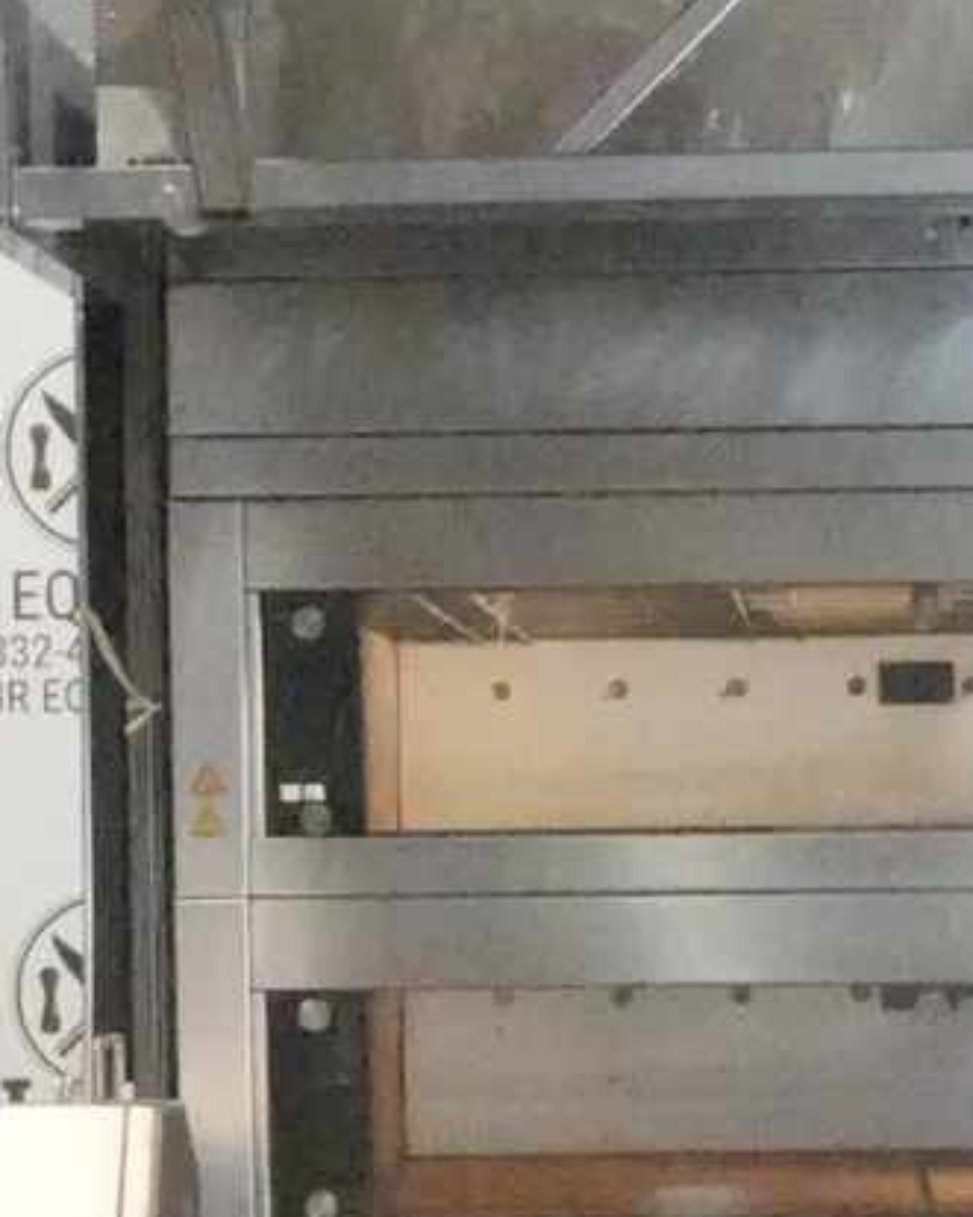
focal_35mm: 136
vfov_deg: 14.0
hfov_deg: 11.3
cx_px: 758
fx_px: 4897
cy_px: 1144
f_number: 3.2
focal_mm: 11.06
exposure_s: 1/800
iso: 12800
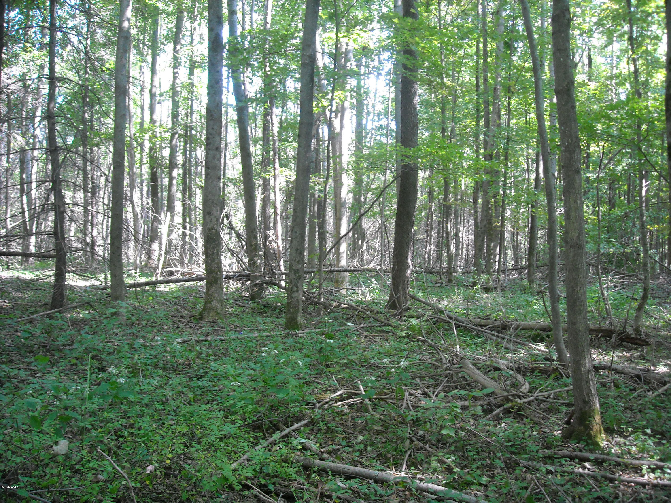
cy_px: 252
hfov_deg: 52.6
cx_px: 336
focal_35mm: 35
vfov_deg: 40.7
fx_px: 678
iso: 336
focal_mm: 5.7
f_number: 2.8
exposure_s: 1/60
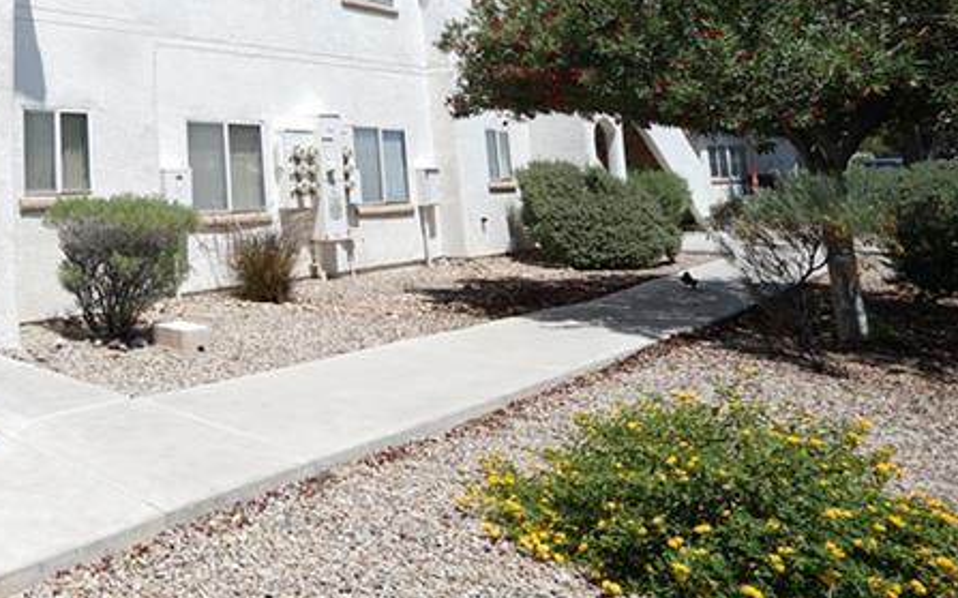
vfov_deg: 42.0
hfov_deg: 51.2
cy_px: 96
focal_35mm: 28
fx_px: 731
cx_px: -30
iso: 64
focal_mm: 12
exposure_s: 1/125
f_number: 9
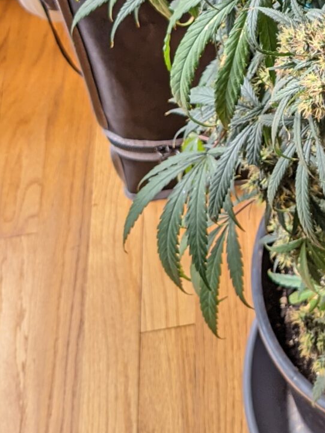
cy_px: -227
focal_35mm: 96
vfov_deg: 18.1
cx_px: 471
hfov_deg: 14.5
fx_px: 1202
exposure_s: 1/126
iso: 37
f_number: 1.73
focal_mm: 4.38
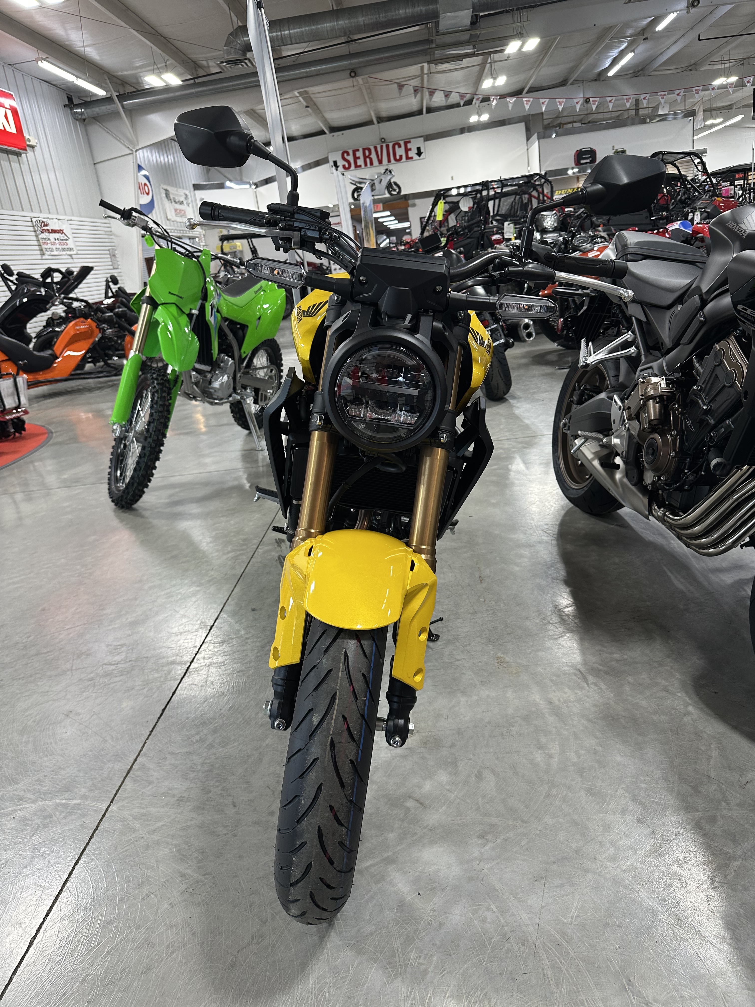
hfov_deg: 56.8
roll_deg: +7.3
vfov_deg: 71.6
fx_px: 698
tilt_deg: -18.8
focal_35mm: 24
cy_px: 504
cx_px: 378
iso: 125
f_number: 1.78
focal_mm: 6.86
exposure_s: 1/120
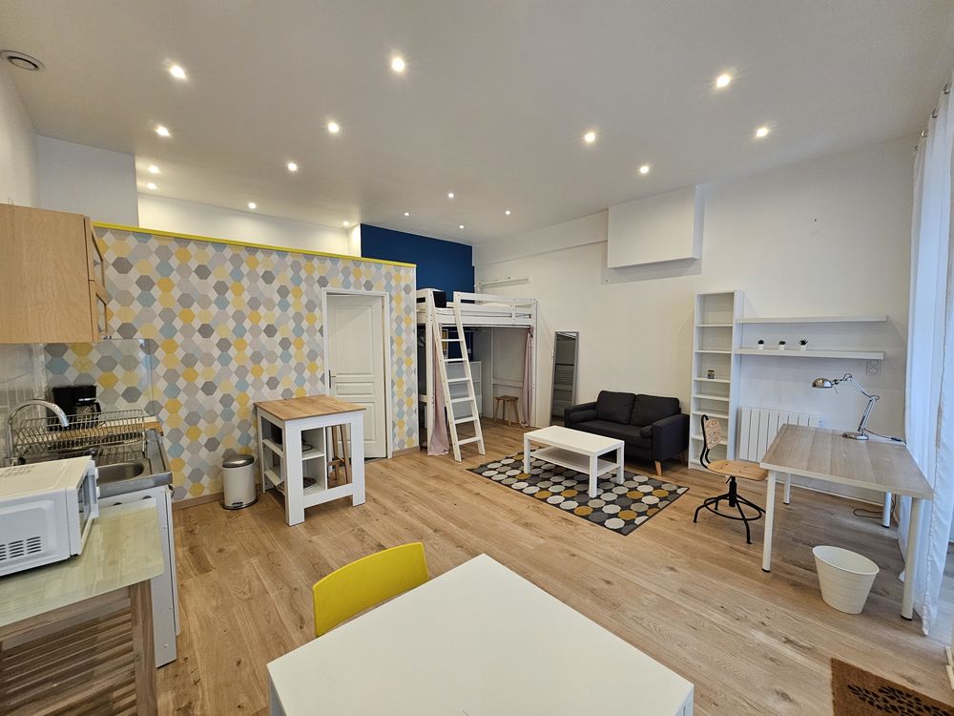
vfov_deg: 89.9
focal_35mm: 13
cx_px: 477
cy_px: 358
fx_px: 358
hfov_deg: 106.2
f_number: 2.2
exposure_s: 1/70.8
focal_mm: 2.2
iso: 125
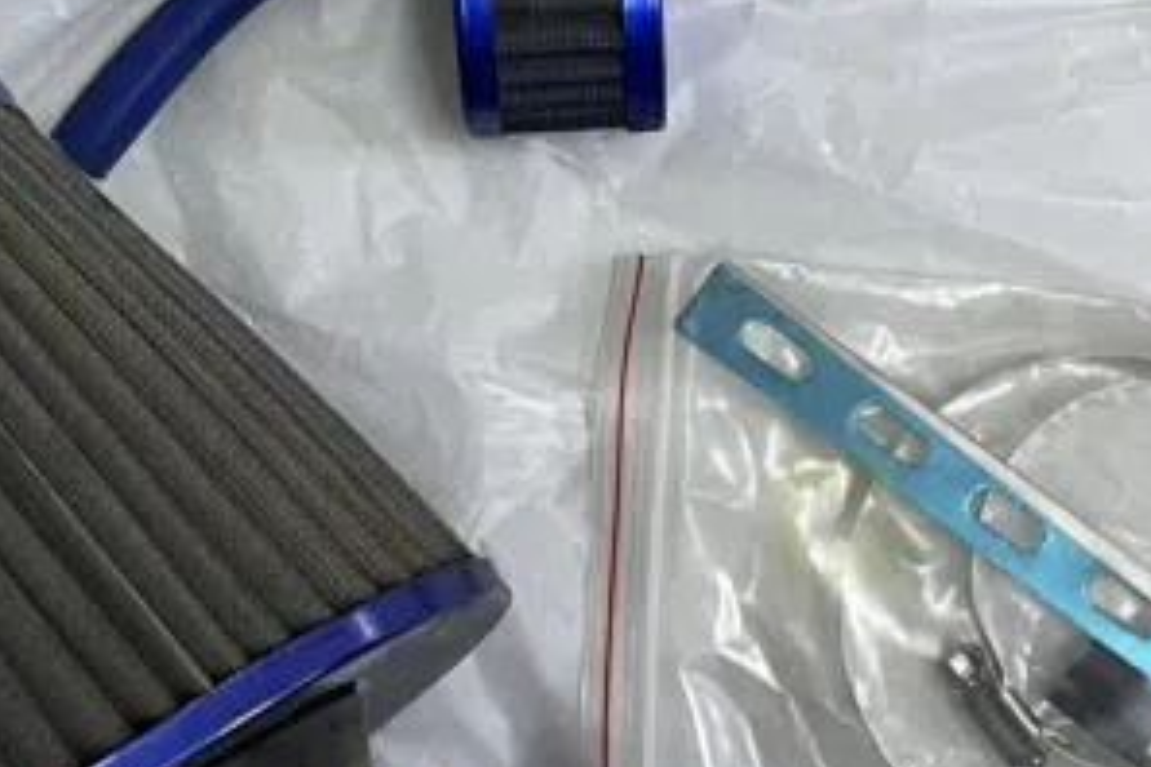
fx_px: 1790
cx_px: 639
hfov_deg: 35.6
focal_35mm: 56
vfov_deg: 24.2
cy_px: 325
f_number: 1.6
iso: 250
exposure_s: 1/50
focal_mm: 5.1
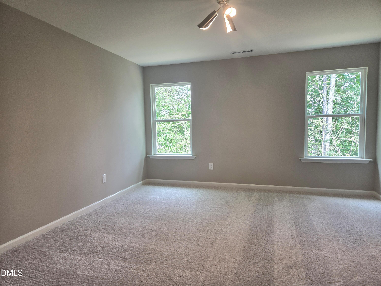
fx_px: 253
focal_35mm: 23
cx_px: 190
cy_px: 143
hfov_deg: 73.9
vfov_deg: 58.9
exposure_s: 1/120
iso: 64
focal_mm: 5.4
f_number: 1.8
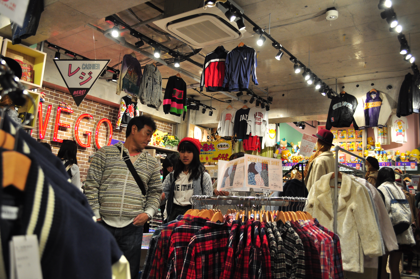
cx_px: 210
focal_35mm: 33
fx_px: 385
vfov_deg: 39.9
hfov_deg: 57.3
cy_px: 140
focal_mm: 22
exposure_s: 1/80
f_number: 4.5
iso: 400
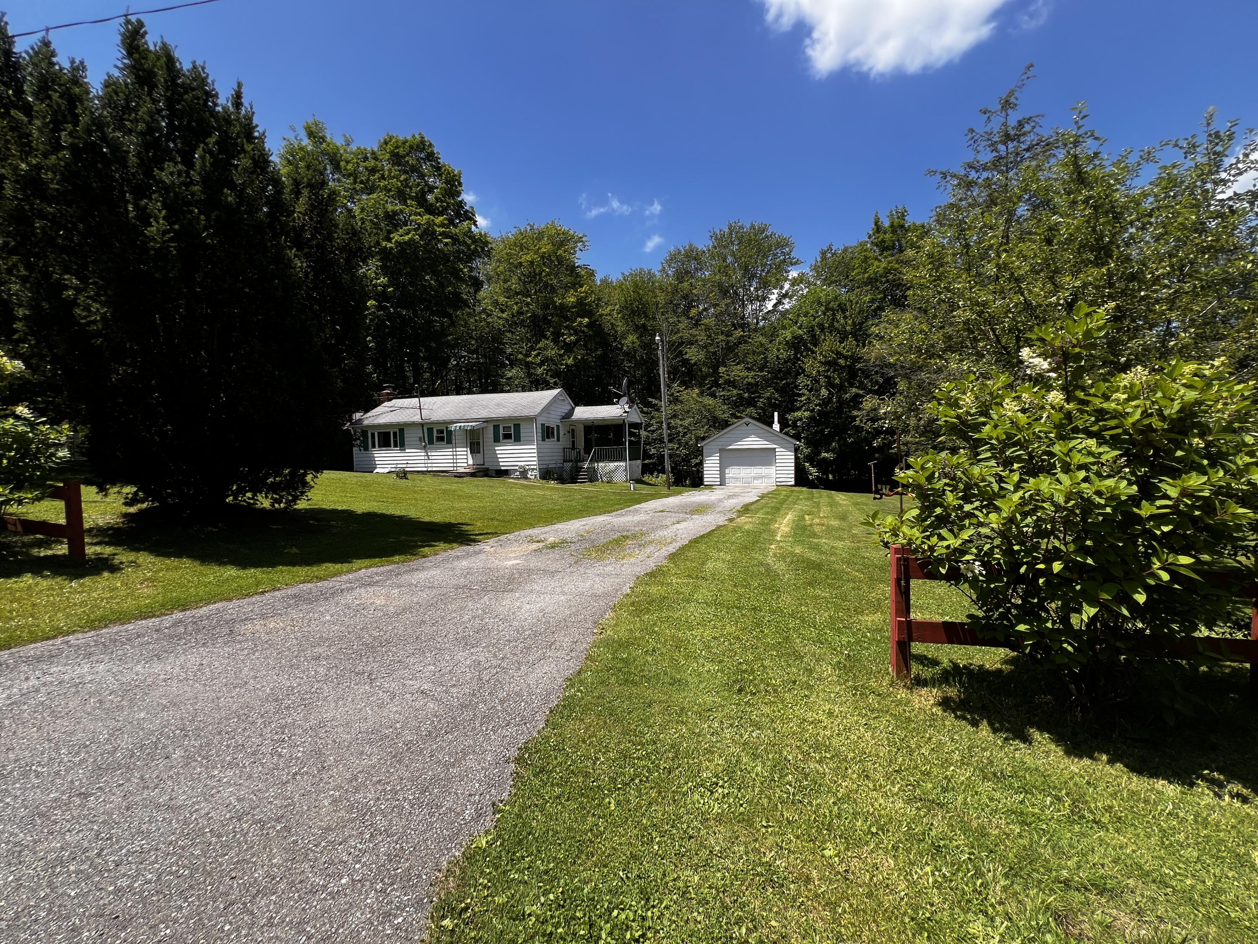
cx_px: 629
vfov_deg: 89.9
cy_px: 472
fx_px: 472
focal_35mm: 13
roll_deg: +1.7
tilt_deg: -2.1
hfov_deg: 106.2
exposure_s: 1/919
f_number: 1.8
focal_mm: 1.57
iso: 32
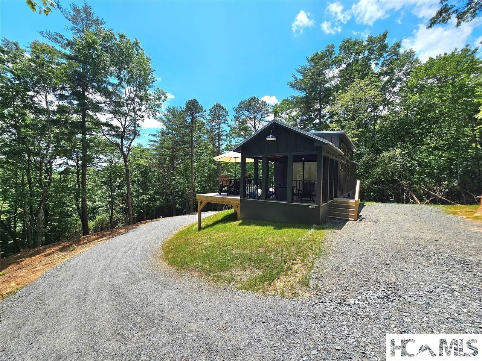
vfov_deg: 89.9
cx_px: 241
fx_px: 181
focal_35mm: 13
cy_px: 180
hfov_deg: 106.2
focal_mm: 2.2
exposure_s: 1/2500
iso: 50
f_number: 2.2
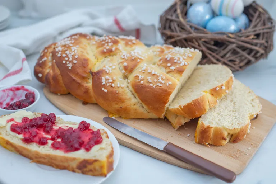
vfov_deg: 29.9
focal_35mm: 45
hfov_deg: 43.6
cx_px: 138
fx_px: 345
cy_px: 92
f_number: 4
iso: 640
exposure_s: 1/60
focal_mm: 45
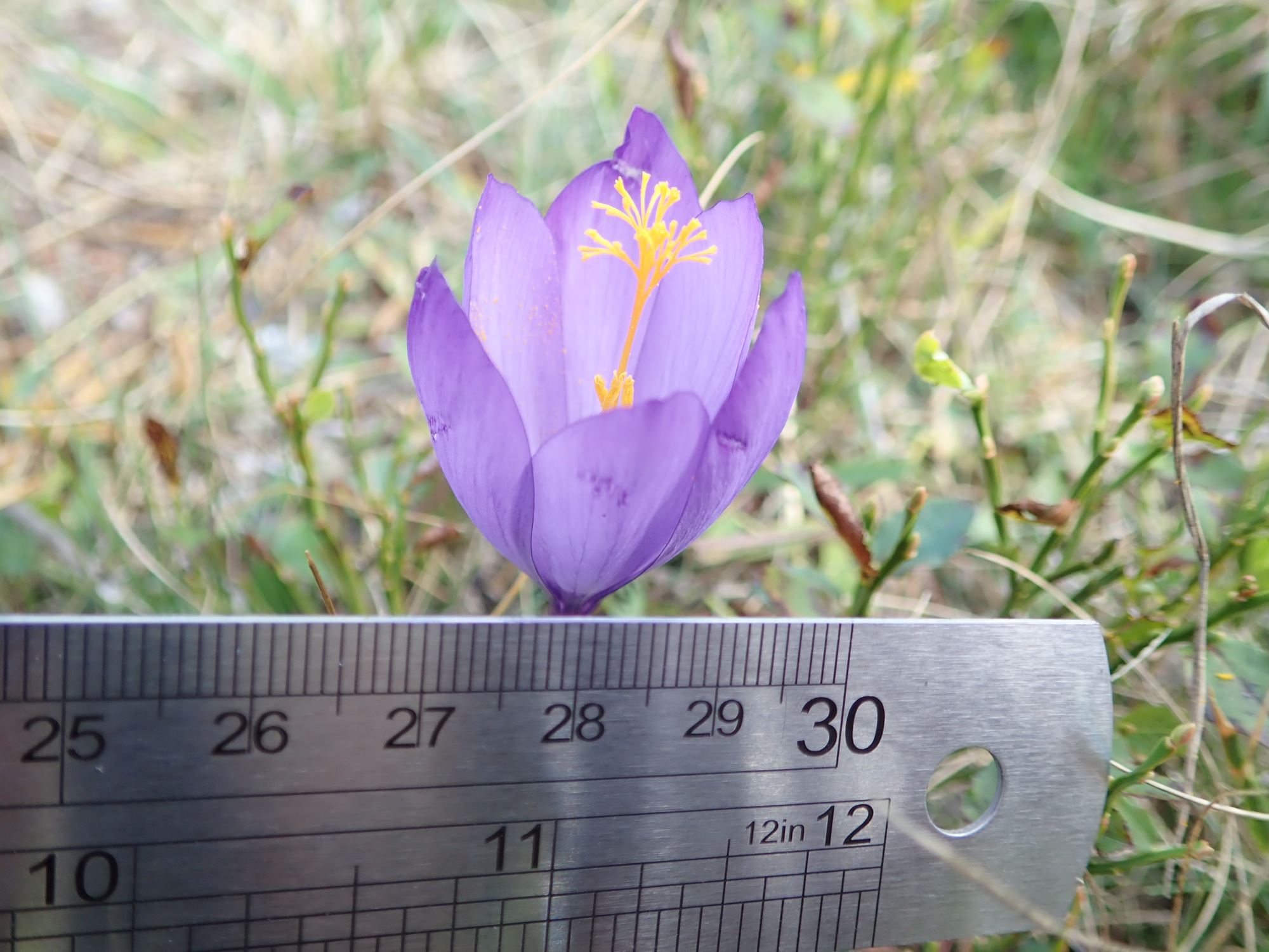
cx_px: 634
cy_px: 476
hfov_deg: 60.0
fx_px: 1100
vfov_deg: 46.8
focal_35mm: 30
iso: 125
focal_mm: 5.5
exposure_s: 1/125
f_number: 2.3
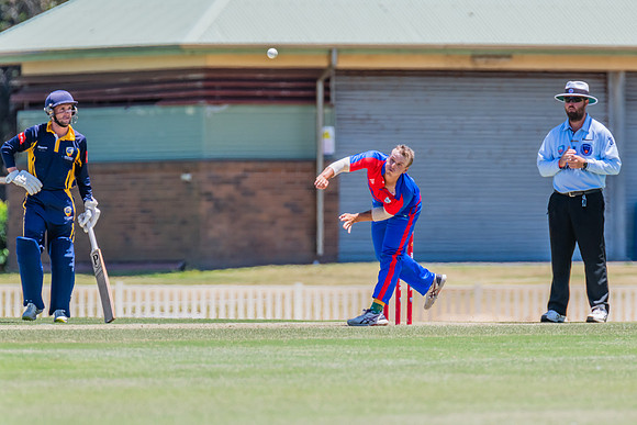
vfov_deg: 2.0
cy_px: 226
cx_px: 367
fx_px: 12342
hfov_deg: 3.0
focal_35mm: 697
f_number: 7.1
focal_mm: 600
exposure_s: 1/2000
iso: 640
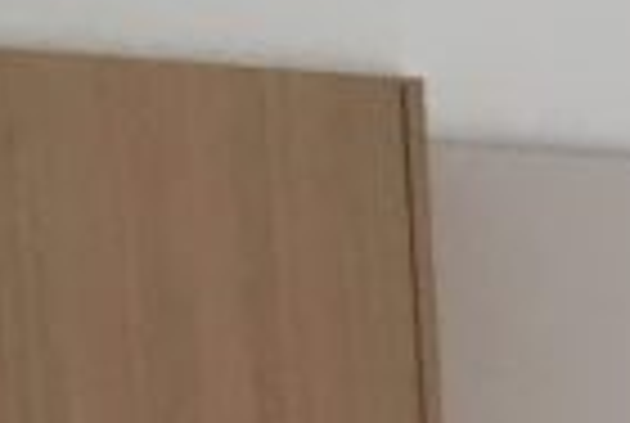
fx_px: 3858
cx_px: 1778
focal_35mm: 220
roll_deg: +1.1
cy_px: 1584
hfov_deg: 8.2
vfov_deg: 5.6
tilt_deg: -8.5
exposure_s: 1/33
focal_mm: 4.15
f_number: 2.2
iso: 40
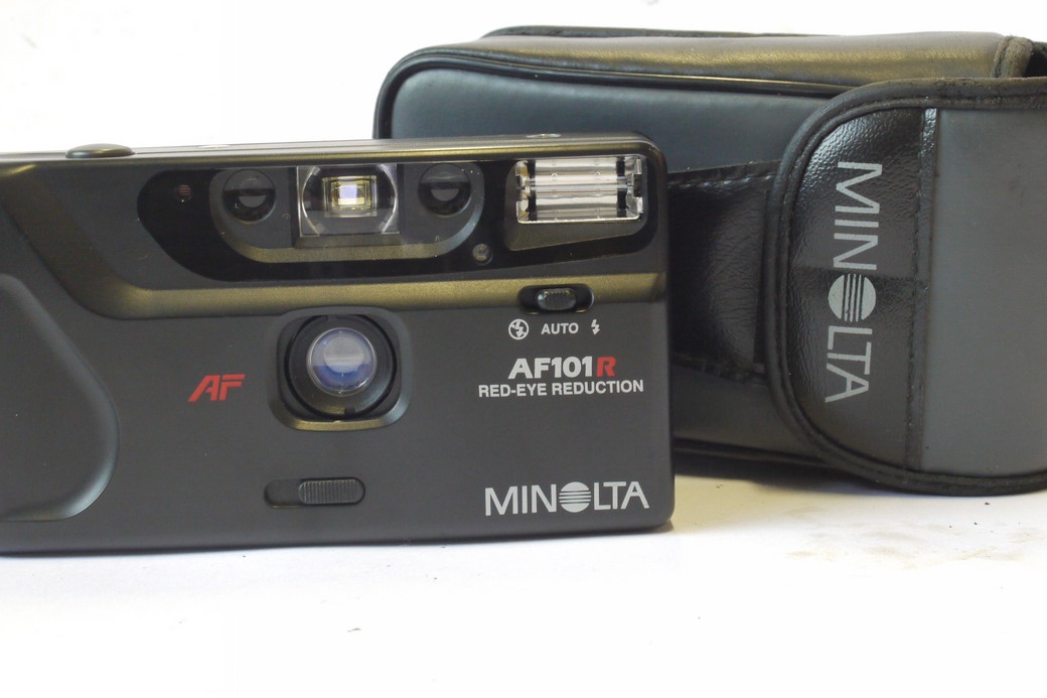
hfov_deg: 28.1
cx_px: 507
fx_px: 2094
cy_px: 306
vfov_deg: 18.9
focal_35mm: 72
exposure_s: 1/20
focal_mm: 30
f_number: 10
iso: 800
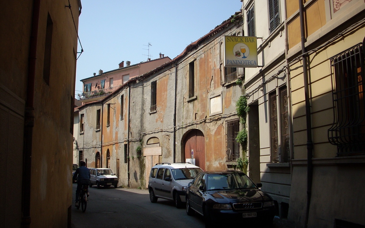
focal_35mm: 40
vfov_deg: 32.0
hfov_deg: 49.3
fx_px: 398
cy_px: 101
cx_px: 184
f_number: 5.6
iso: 64
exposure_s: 1/285
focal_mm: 6.2
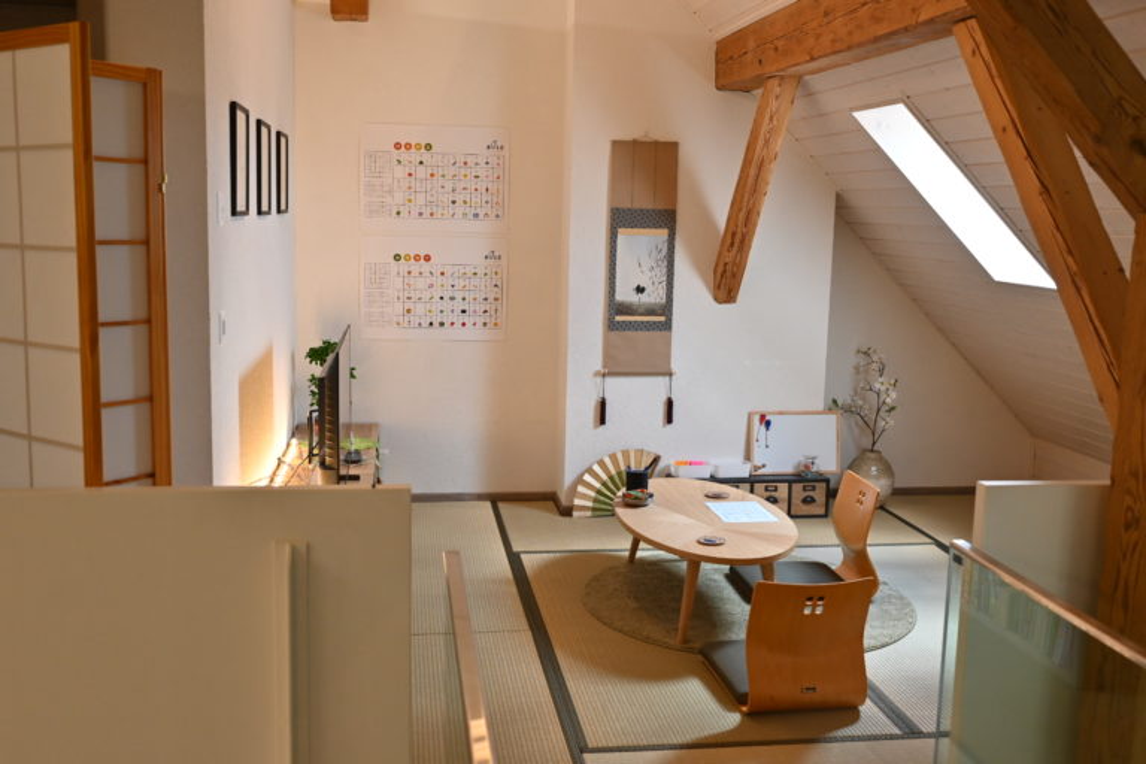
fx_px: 1146
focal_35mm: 36
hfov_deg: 53.1
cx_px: 573
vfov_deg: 36.9
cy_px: 382
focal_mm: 24
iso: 800
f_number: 4
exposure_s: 1/100
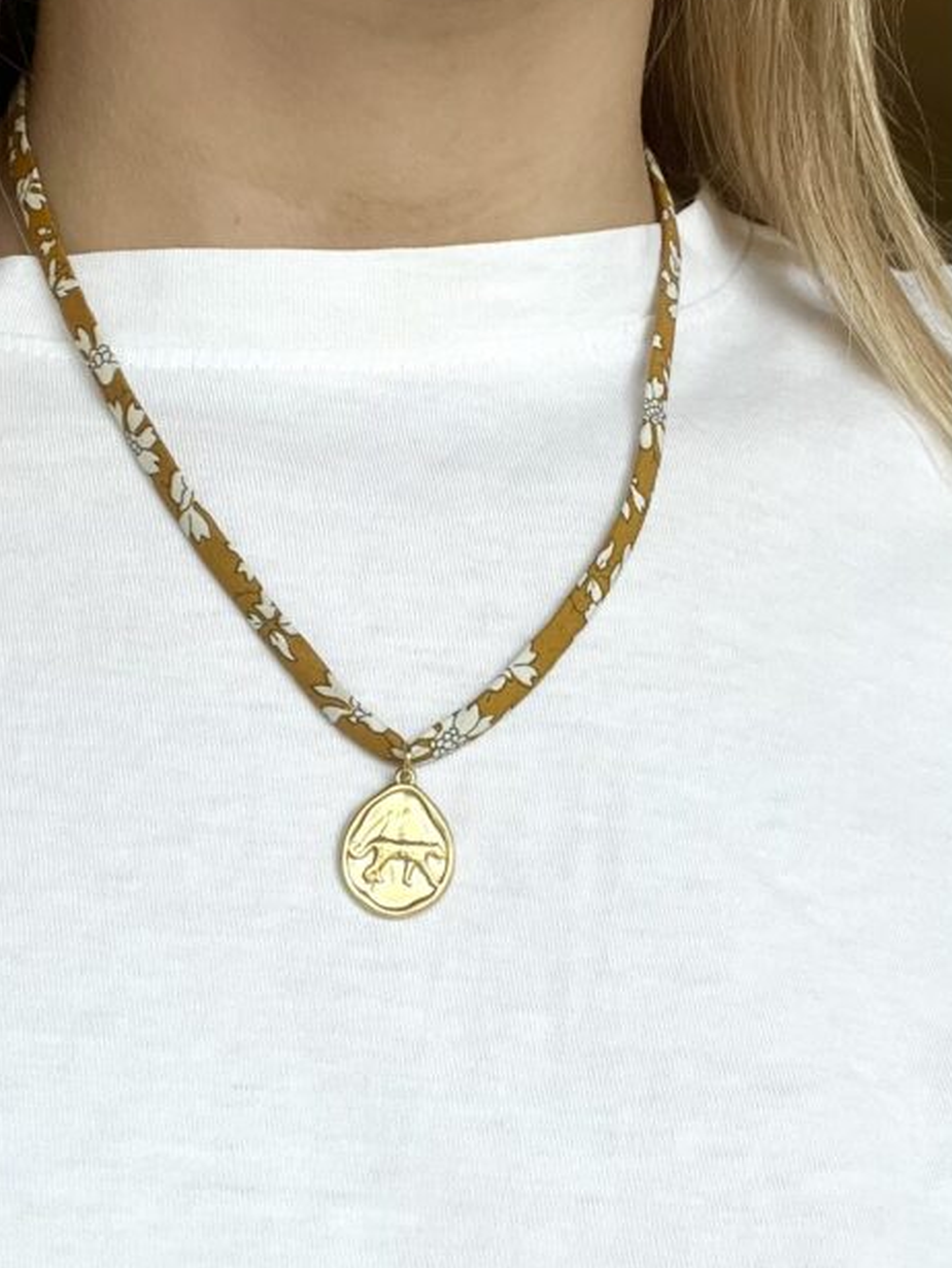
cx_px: 338
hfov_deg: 36.6
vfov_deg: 47.7
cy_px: 728
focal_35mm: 39
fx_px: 1429
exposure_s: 1/121
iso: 80
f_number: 2.2
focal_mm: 2.71
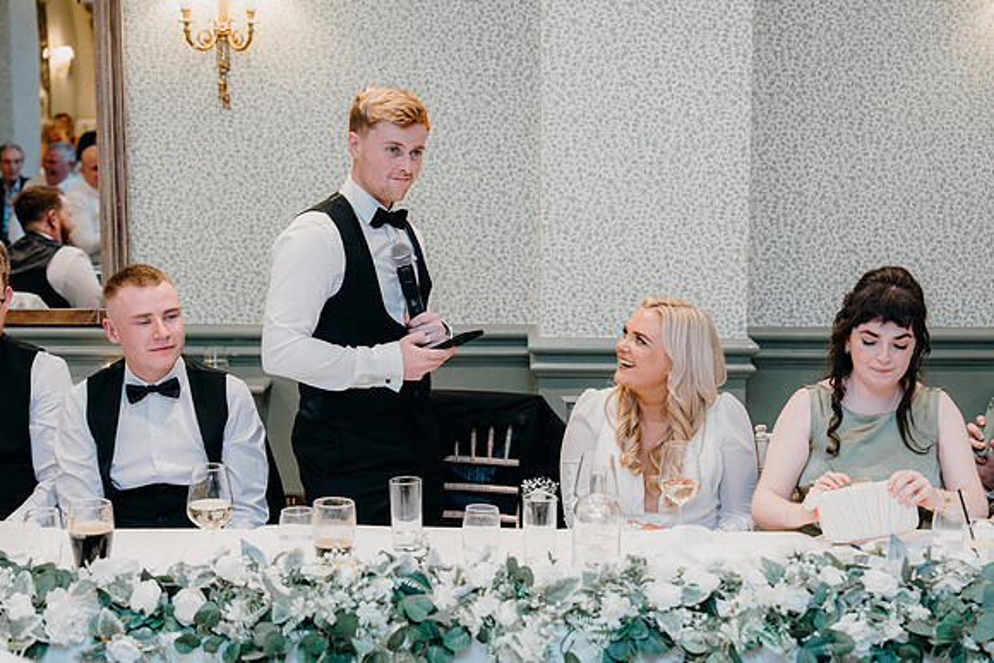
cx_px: 497
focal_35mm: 62
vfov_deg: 21.9
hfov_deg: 32.4
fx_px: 1712
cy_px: 332
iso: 2500
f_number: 3.5
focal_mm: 62
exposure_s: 1/160
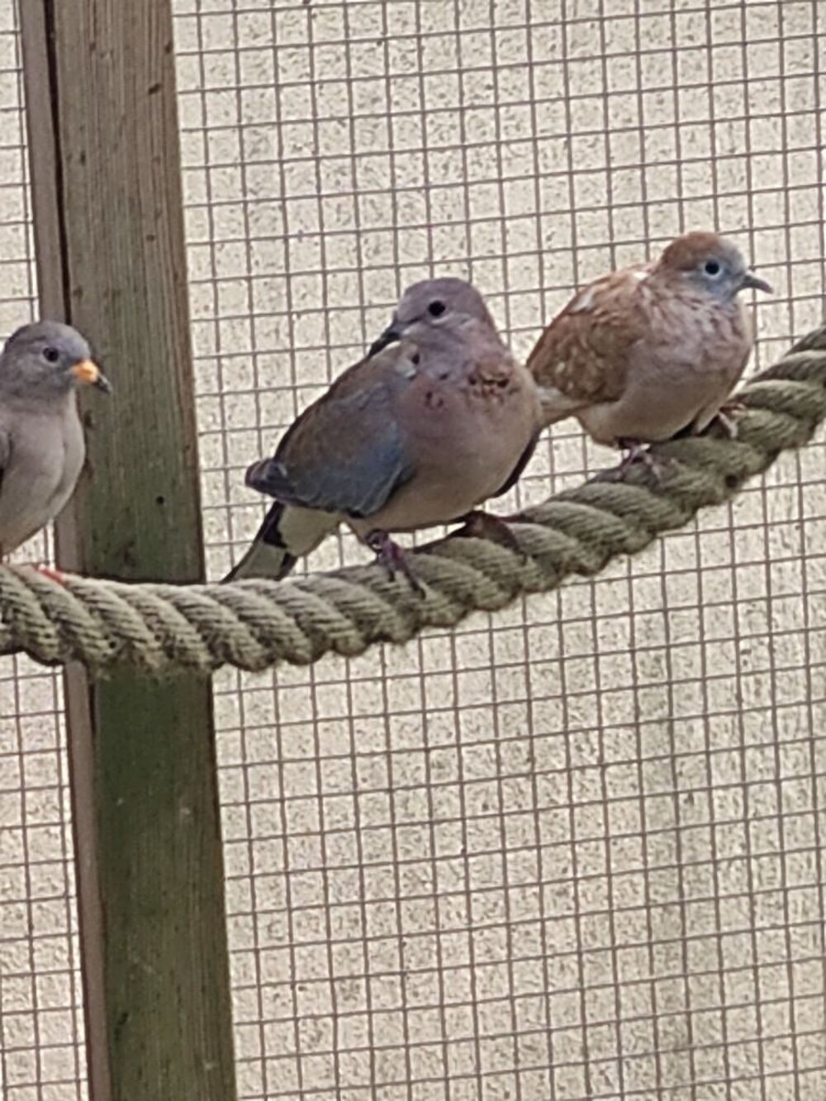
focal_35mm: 25
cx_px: 413
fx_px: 795
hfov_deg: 54.9
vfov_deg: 69.4
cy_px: 550
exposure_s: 1/117
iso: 50
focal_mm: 5.43
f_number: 1.89
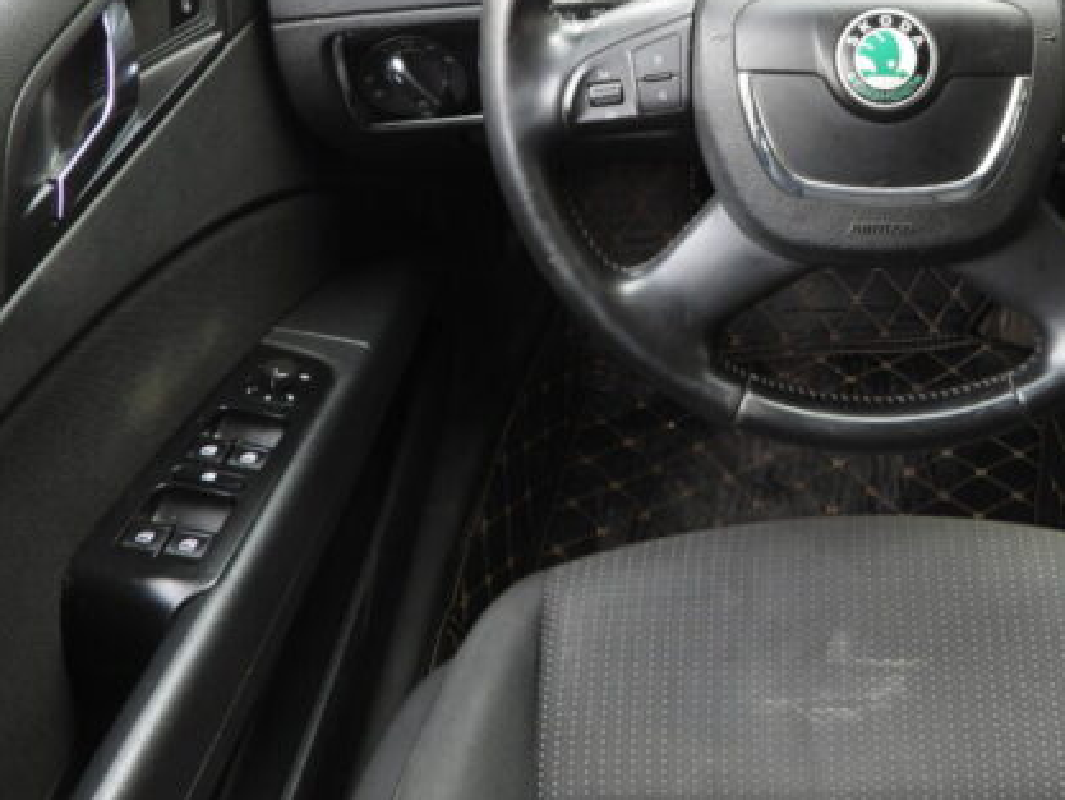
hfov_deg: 43.5
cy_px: 176
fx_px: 1262
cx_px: 861
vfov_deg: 34.2
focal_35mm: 41
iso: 100
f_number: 2.8
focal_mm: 4.3
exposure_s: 1/30
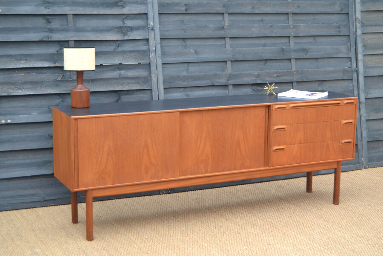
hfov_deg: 31.9
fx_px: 670
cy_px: 128
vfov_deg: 21.6
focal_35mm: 63
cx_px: 192
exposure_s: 1/125
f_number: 5.6
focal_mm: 42
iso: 250
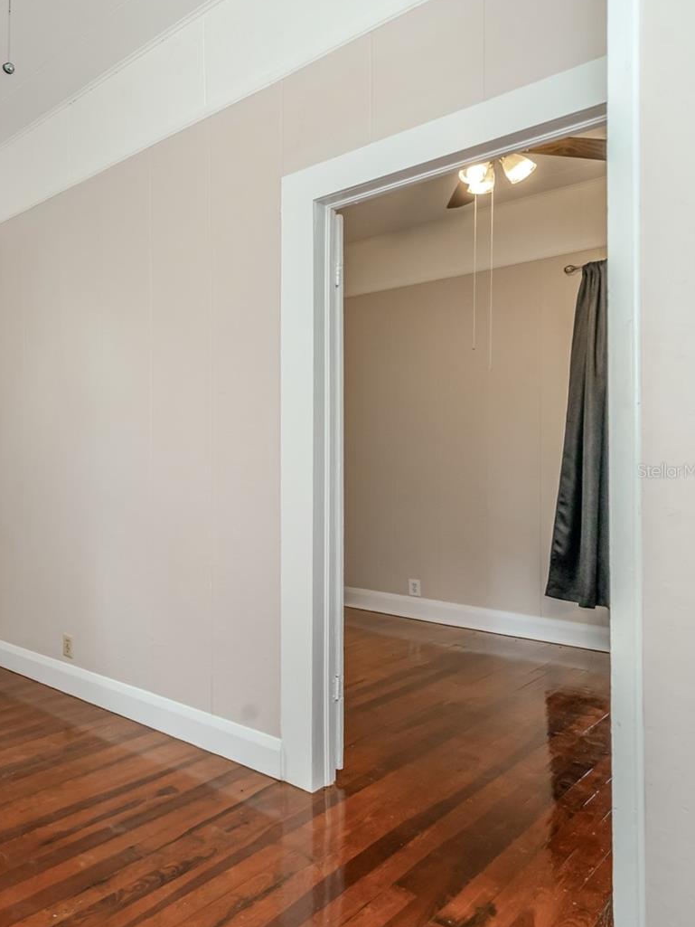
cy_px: 470
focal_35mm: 24
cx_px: -5
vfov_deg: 71.6
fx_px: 642
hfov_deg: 47.0
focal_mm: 16
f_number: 6.7
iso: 500
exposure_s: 1/60
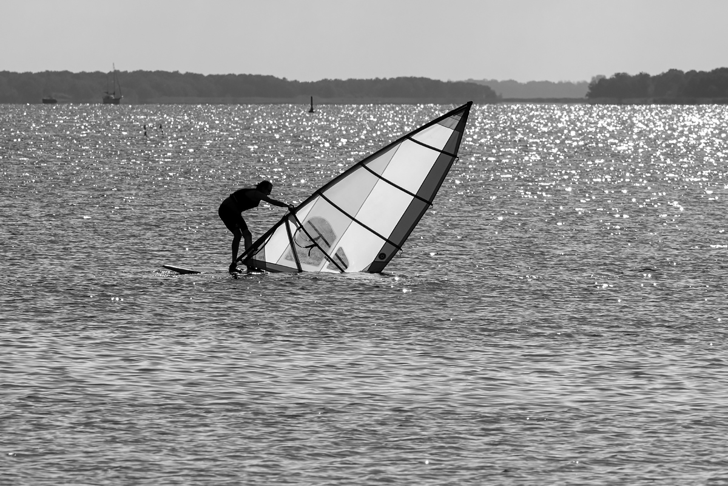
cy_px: 243
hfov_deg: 4.7
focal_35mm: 435
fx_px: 8796
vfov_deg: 3.2
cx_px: 364
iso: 400
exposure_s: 1/2500
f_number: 9
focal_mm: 290
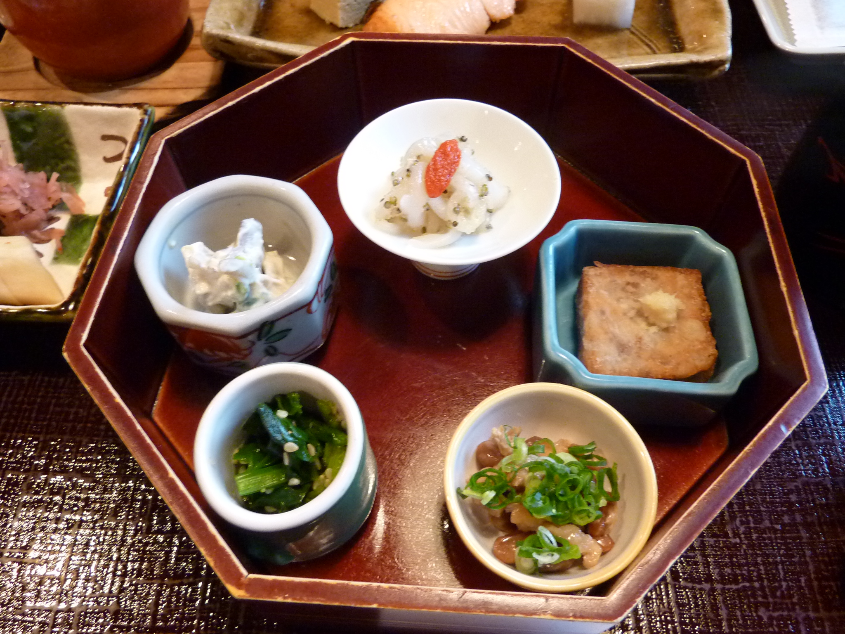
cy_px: 317
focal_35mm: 25
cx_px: 422
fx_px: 610
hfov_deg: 69.4
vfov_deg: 54.9
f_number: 3.3
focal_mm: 4.1
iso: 400
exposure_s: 1/15
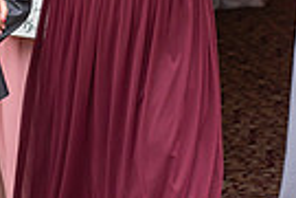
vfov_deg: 5.3
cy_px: 2
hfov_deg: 8.0
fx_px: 2113
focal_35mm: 257
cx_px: 53
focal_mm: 60
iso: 500
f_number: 3.5
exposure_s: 1/160
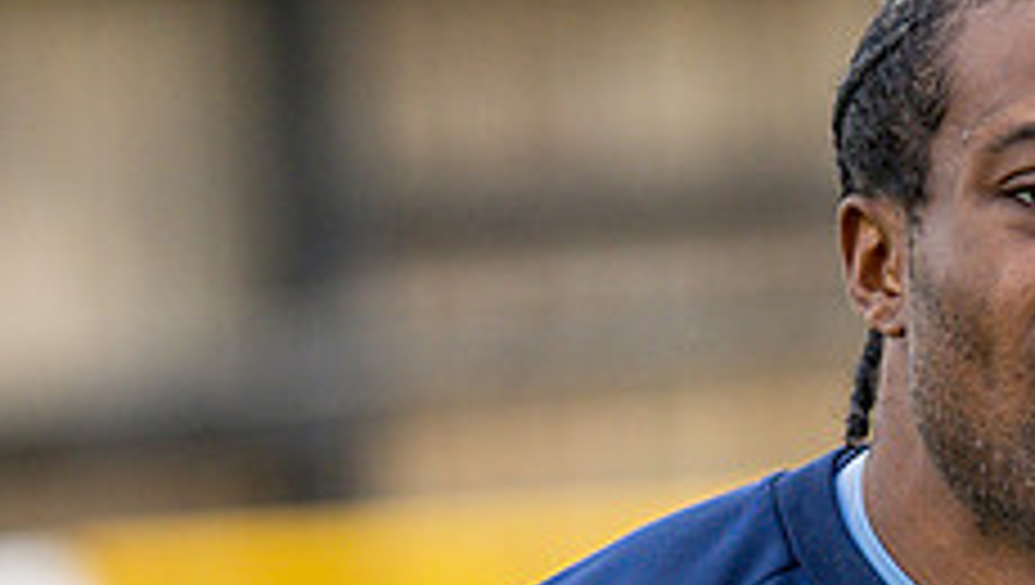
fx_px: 21047
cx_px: 790
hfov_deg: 2.8
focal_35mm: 766
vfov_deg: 1.6
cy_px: 374
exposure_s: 1/4000
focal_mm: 135
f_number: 2
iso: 200
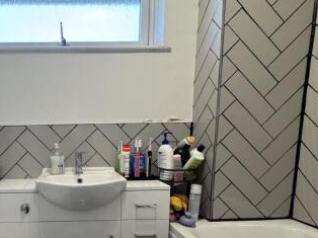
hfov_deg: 62.9
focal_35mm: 26
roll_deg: +1.0
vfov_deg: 51.4
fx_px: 239
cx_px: 74
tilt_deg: -7.0
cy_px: 169
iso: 250
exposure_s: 1/100
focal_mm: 2.22
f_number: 2.2
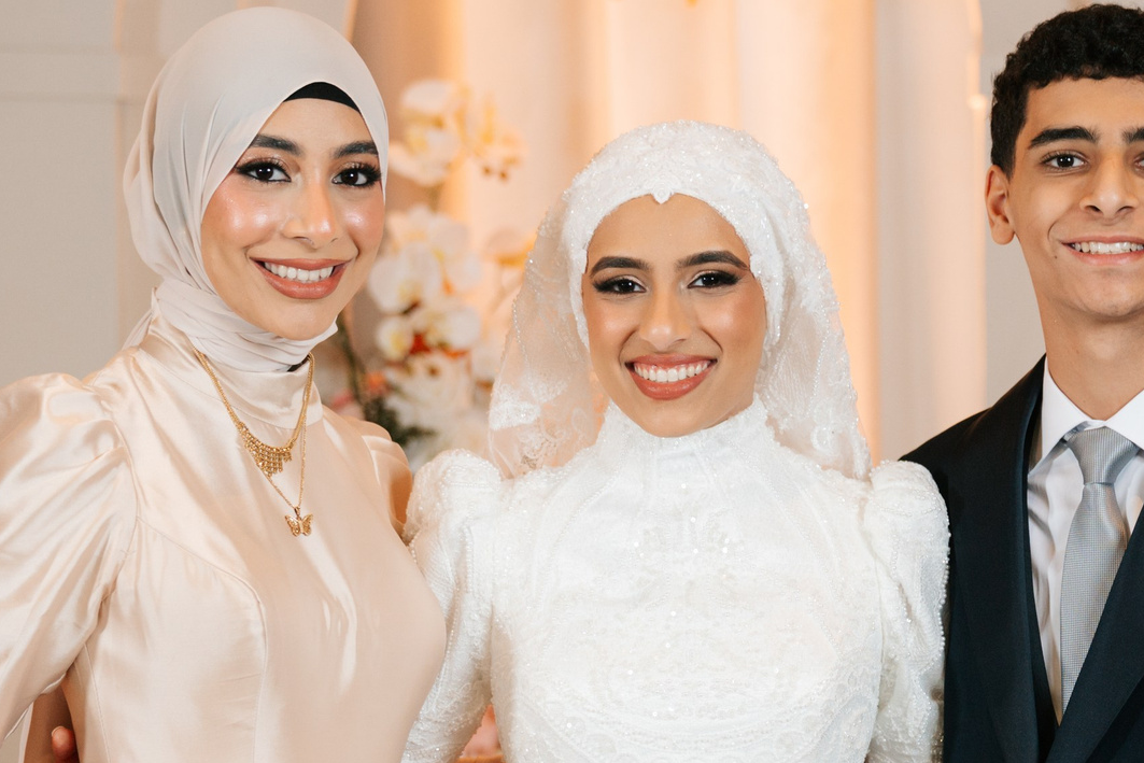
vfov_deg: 7.5
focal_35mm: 183
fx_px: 5816
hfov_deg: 11.2
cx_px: 587
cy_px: 619
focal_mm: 71
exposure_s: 1/200
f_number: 2.8
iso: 400
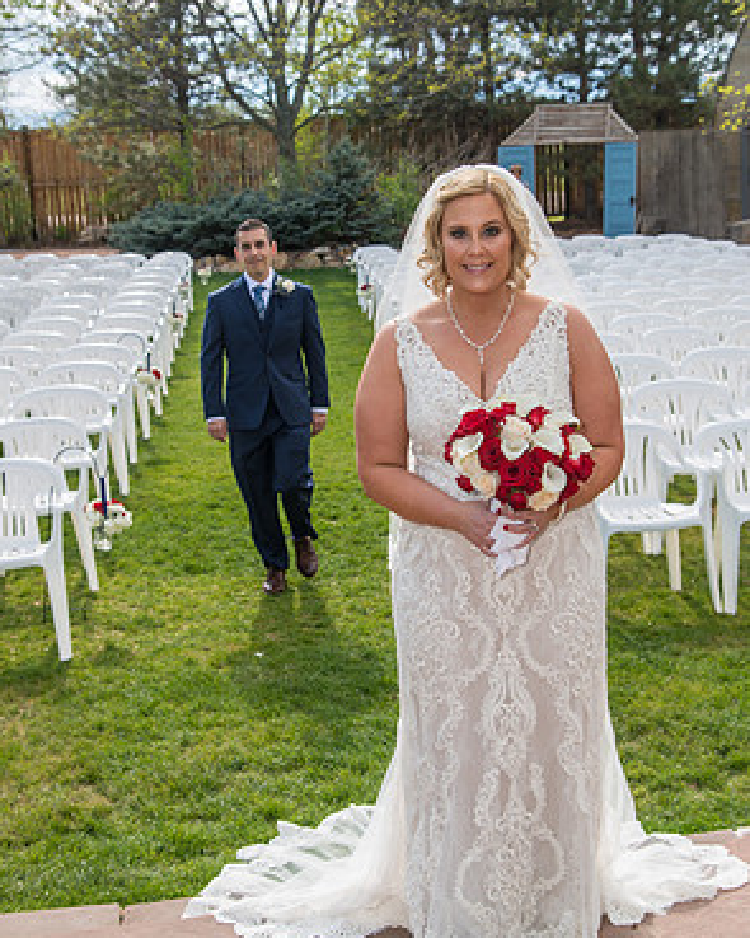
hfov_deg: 27.6
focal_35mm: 55
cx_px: 371
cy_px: 437
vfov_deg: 34.1
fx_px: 1527
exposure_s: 1/160
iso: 80
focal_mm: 48
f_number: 6.3
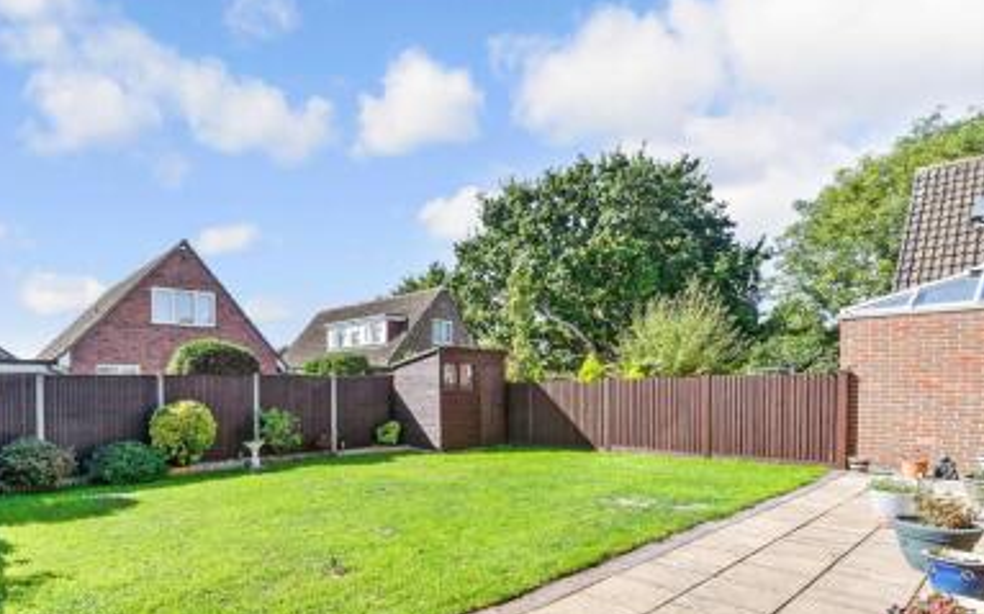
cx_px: 380
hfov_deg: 86.6
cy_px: 399
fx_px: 509
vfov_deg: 61.0
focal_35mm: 19
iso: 160
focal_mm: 10
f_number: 8
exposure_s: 1/200
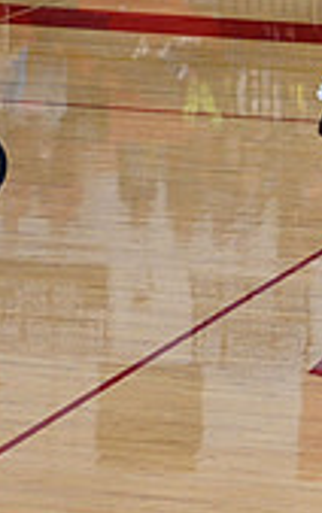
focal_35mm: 245
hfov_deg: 5.2
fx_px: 3431
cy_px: 211
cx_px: 826
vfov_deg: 8.6
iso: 4000
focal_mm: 70
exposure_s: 1/400
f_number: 4
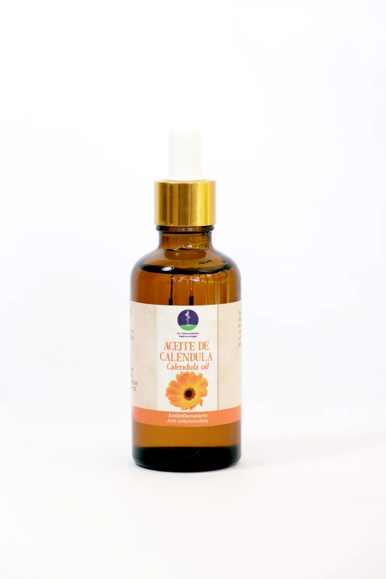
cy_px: 290
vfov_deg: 17.1
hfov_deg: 11.4
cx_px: 193
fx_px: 1930
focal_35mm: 120
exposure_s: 1/120
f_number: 4
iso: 500
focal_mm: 80
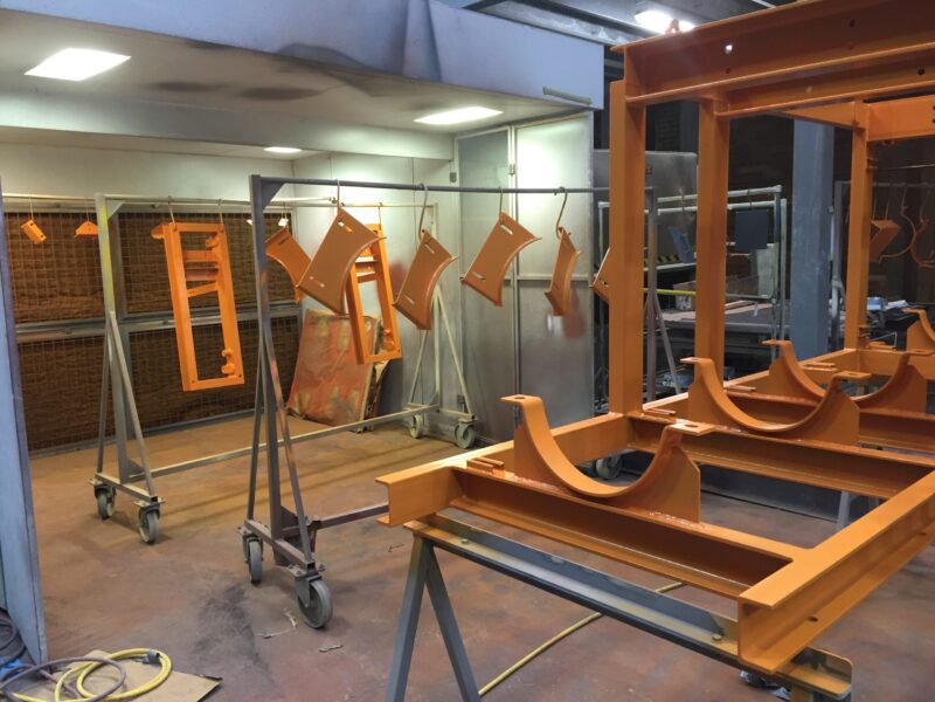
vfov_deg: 48.2
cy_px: 351
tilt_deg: -8.6
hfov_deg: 61.7
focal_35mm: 29
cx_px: 468
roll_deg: +3.3
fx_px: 783
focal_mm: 4.15
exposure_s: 1/33
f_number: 2.2
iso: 125
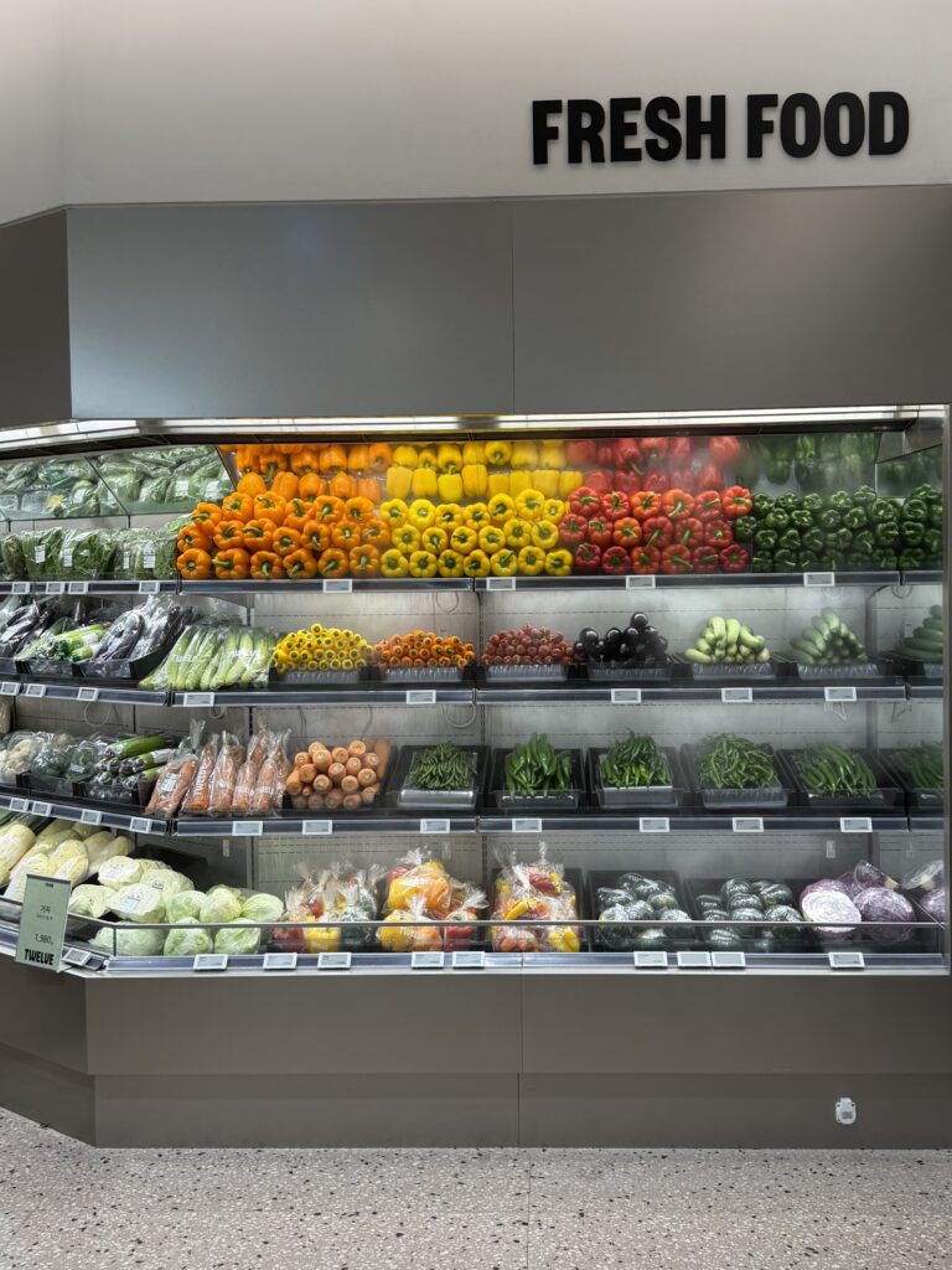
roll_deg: +1.2
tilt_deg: -2.2
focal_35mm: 24
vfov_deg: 71.6
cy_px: 635
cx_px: 476
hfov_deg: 56.8
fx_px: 880
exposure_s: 1/200
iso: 80
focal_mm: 6.76
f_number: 1.78
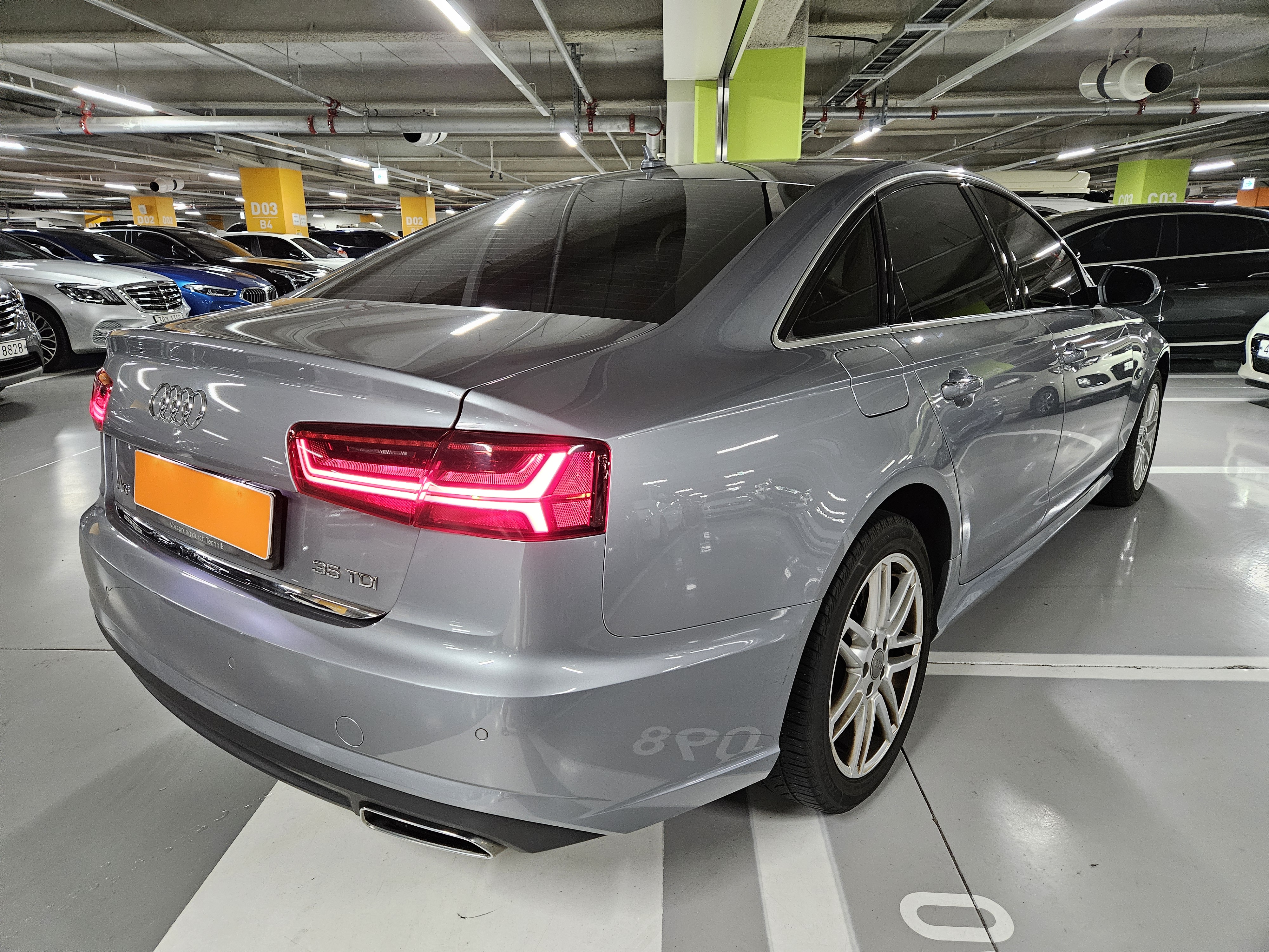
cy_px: 476
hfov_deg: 73.9
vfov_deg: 58.9
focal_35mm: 23
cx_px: 634
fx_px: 843
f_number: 1.8
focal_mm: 5.4
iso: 1000
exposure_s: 1/120
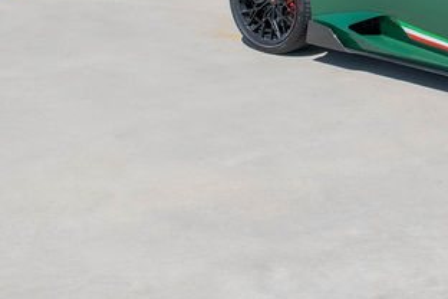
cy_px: -78
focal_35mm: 123
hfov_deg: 15.9
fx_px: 1531
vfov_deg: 10.9
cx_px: 563
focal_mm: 25
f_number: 8
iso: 400
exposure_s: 1/2000
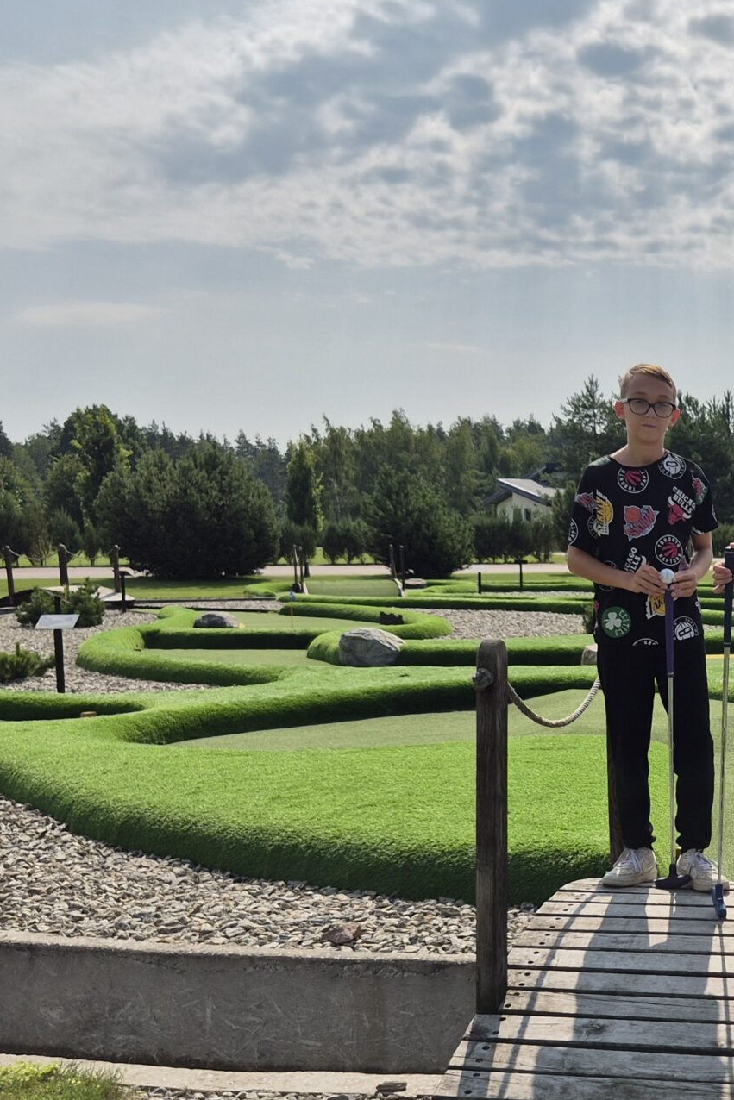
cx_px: 809
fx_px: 1467
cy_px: 697
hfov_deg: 25.9
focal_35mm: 48
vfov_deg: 40.8
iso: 25
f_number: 1.8
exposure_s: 1/3712
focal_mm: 5.4
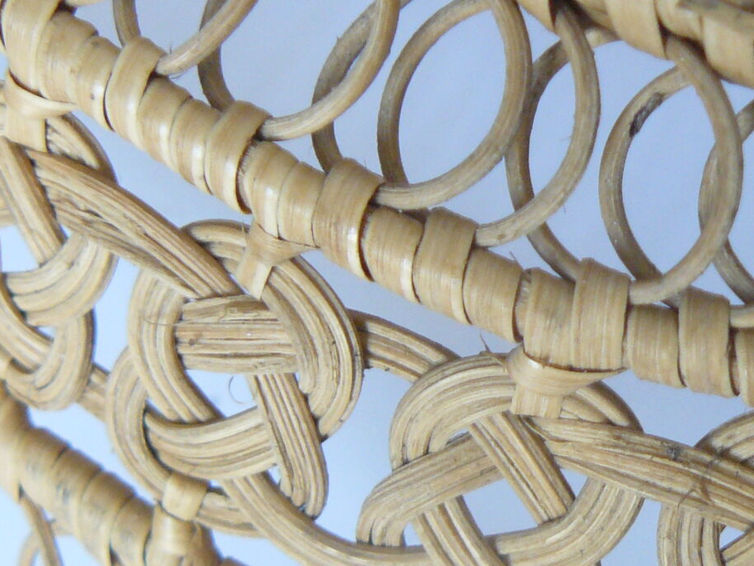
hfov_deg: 24.0
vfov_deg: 18.2
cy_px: 384
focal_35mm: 81
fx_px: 1765
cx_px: 502
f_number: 2.8
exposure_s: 1/25
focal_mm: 6
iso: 200
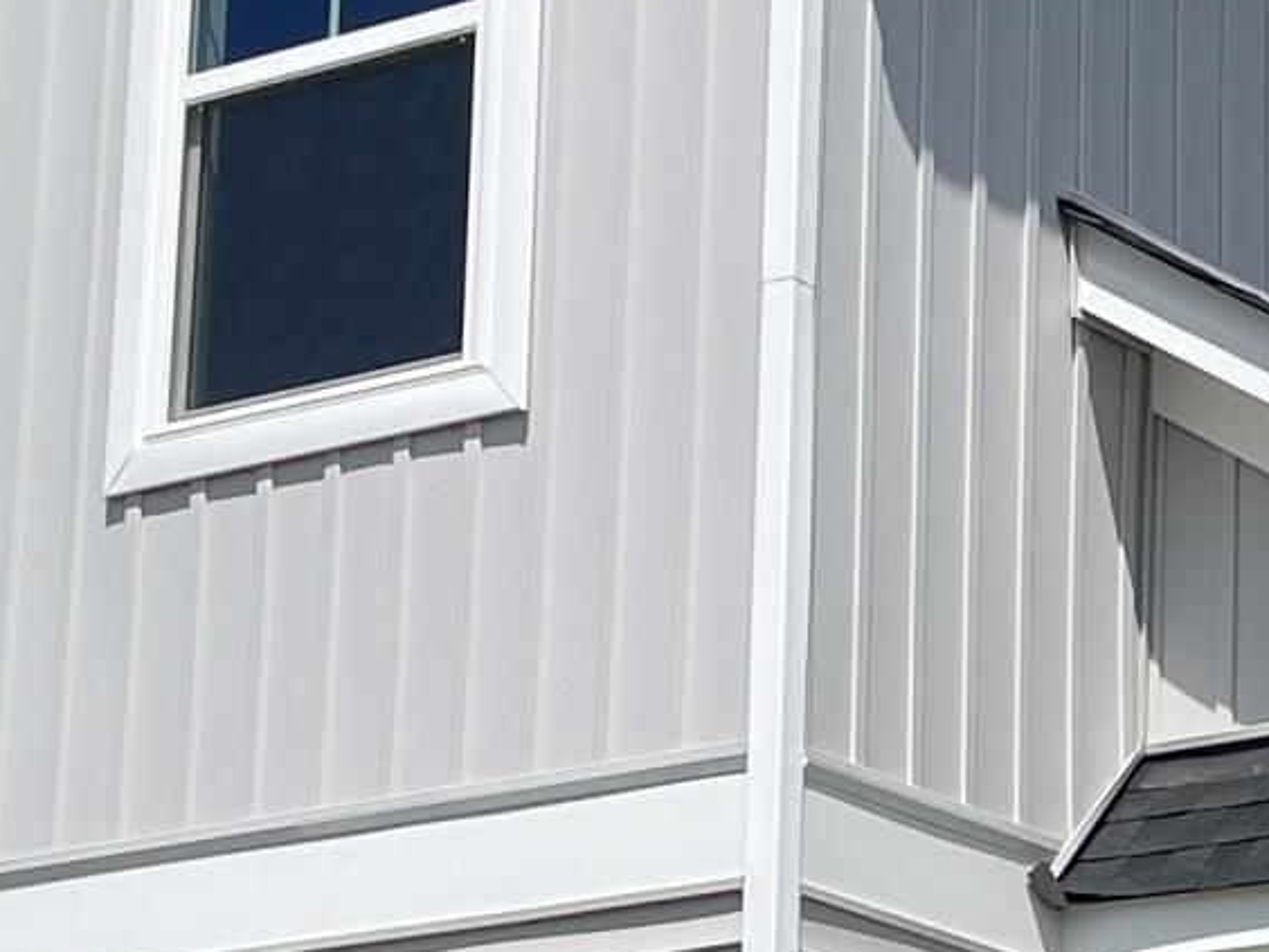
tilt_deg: +13.4
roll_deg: +0.0
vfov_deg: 11.1
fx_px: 4876
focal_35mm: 133
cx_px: 1267
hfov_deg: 14.6
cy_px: 887
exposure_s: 1/6579
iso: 32
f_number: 1.6
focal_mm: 5.1
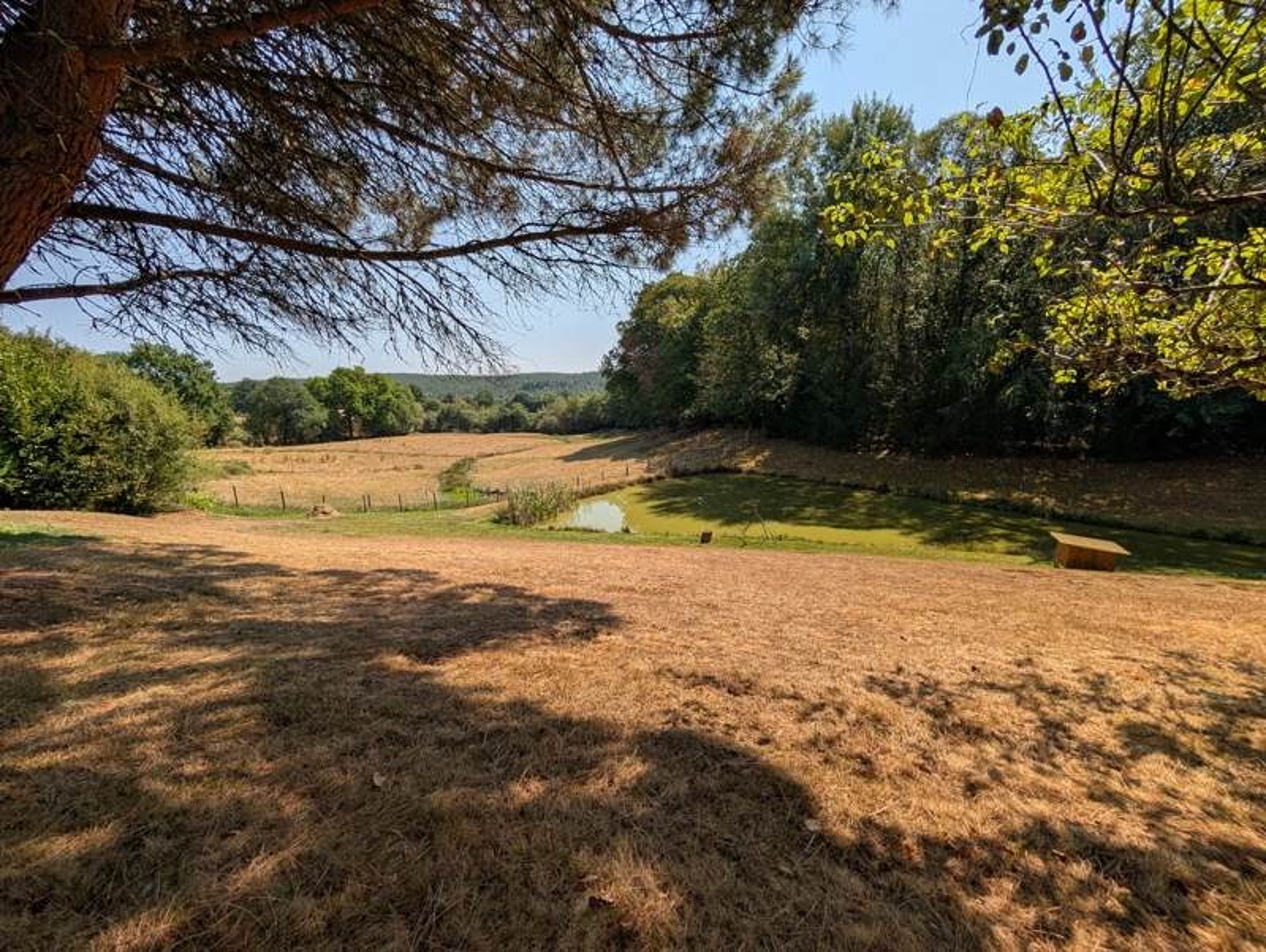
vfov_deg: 94.6
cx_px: 633
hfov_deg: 110.5
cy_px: 476
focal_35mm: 12
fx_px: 439
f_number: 1.7
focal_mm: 2.02
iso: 56
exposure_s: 1/4184
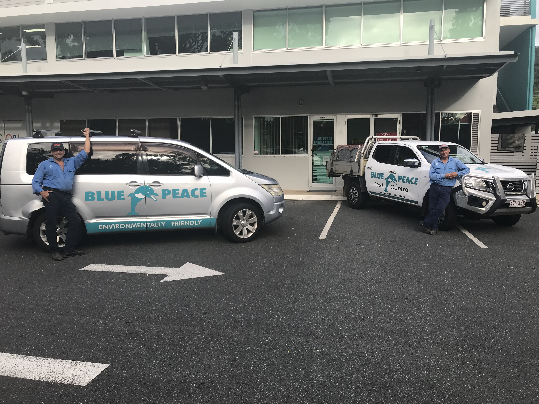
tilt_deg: -5.0
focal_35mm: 28
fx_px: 436
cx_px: 270
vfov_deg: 49.7
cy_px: 202
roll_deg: +0.6
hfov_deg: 63.4
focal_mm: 3.99
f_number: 1.8
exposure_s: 1/544
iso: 20
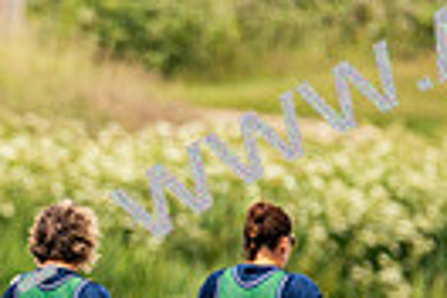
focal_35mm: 2632
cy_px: 296
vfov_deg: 0.5
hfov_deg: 0.8
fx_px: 32678
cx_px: -135
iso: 400
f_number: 6.3
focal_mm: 600
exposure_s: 1/2000
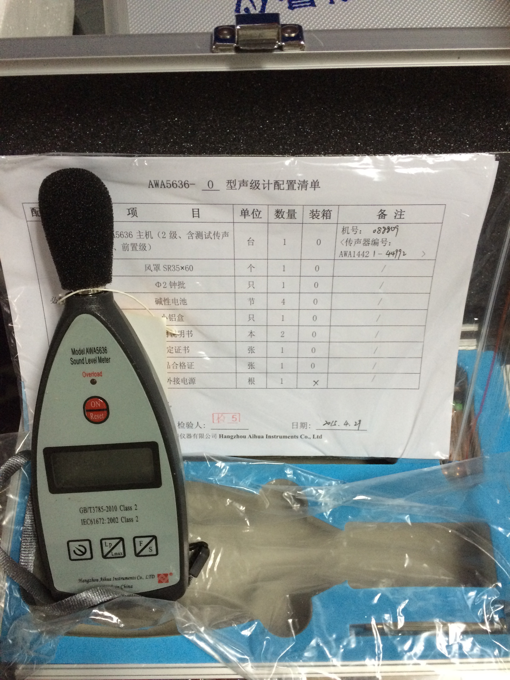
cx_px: 255
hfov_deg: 48.2
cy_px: 340
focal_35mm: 29
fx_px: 570
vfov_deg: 61.7
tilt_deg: -68.4
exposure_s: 1/33
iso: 250
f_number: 2.2
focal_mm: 4.15
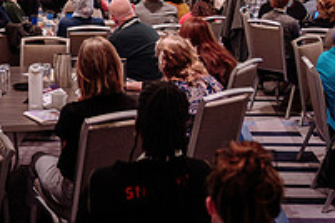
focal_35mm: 75
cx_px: 125
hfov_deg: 26.9
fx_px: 698
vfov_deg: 18.1
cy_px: 72
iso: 1600
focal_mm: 26
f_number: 2.8
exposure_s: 1/100
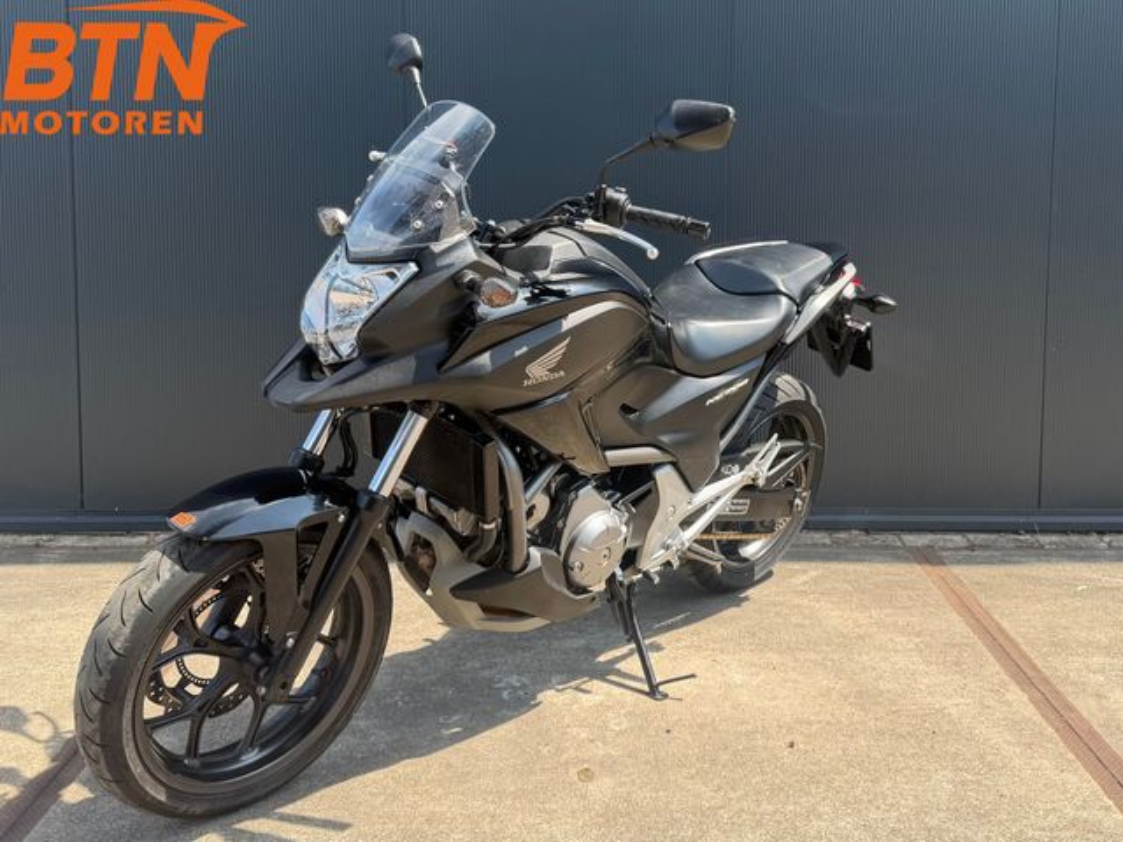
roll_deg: -0.5
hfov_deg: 71.6
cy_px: 421
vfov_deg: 56.8
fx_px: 779
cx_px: 562
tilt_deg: -5.4
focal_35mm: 24
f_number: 1.78
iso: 80
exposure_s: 1/955
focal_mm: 6.76
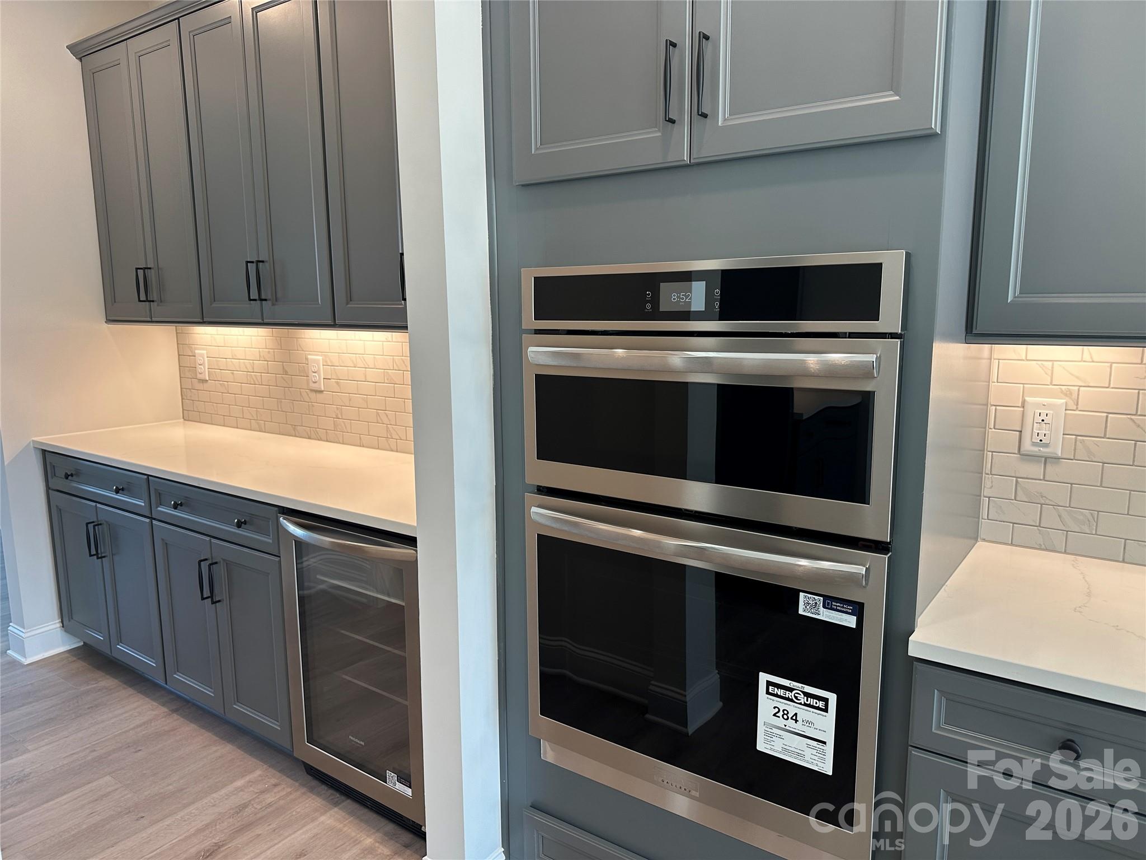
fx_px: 795
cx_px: 573
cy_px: 430
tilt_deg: -9.8
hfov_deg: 71.6
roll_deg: +0.7
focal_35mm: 24
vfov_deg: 56.8
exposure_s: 1/120
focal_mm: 6.86
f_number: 1.78
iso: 100
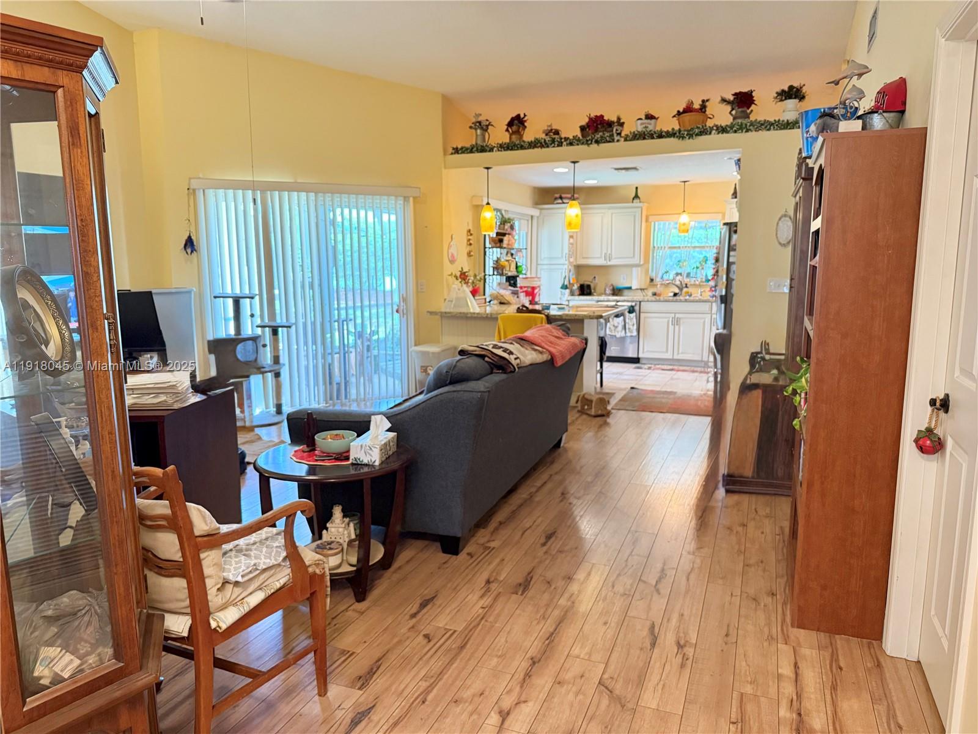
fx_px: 678
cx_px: 489
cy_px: 367
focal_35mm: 24
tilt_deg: -7.9
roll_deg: +1.3
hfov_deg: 71.6
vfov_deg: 56.8
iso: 640
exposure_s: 1/40
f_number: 1.78
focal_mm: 6.76
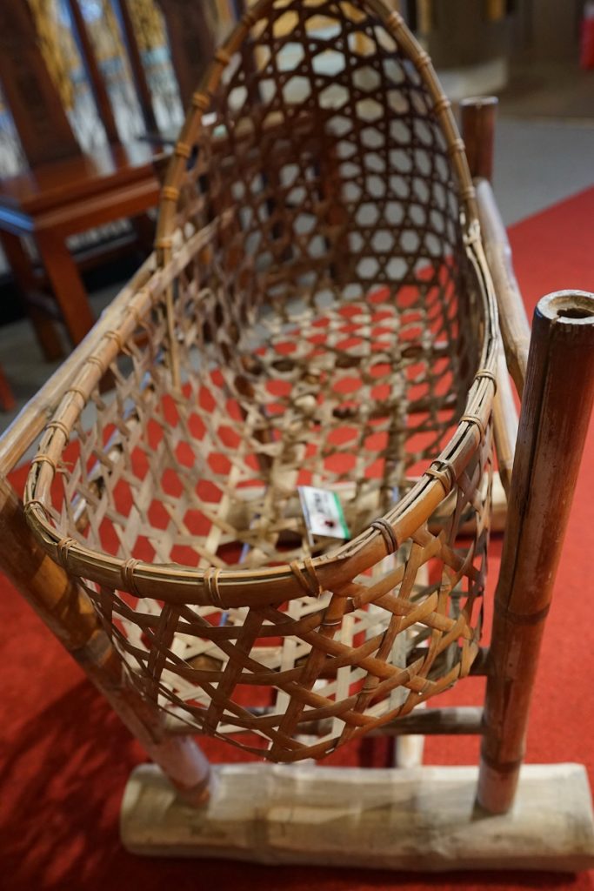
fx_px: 767
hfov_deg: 42.3
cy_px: 446
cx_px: 297
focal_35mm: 31
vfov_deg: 60.3
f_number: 4
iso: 1600
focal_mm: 31
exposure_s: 1/60
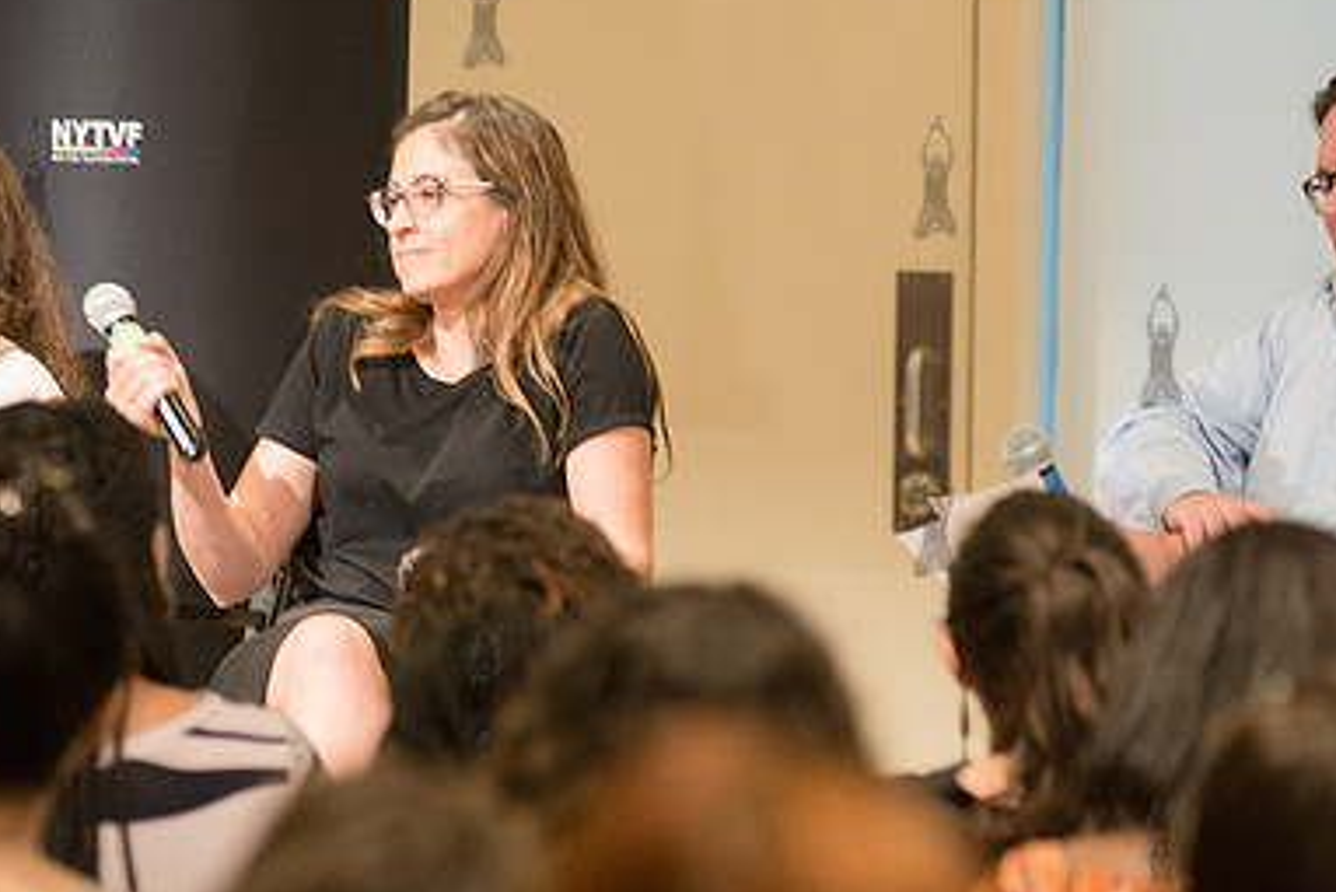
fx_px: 8167
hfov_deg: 9.3
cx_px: 483
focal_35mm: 220
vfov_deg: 6.2
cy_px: 345
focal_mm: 145
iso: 2500
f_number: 4
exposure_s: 1/125
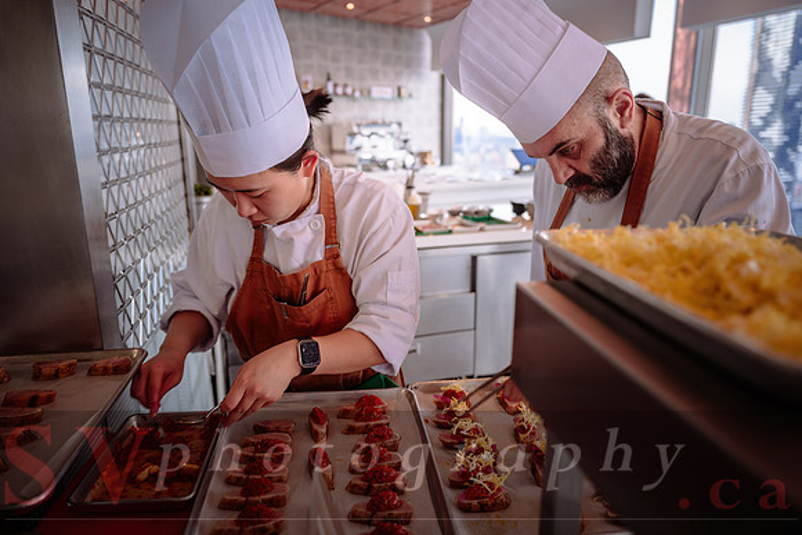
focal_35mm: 25
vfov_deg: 51.1
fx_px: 559
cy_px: 268
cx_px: 391
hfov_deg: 71.3
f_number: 2.8
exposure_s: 1/60
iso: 100
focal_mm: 24
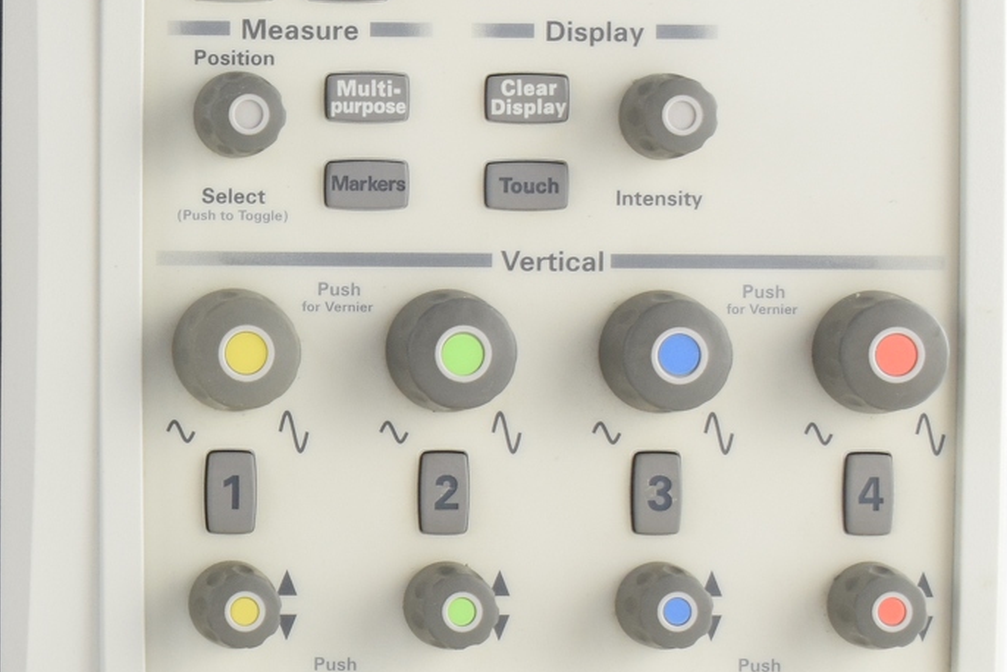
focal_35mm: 179
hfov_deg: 11.1
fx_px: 5009
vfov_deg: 7.7
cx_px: -412
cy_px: 322
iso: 400
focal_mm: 40
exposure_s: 1/25
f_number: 10
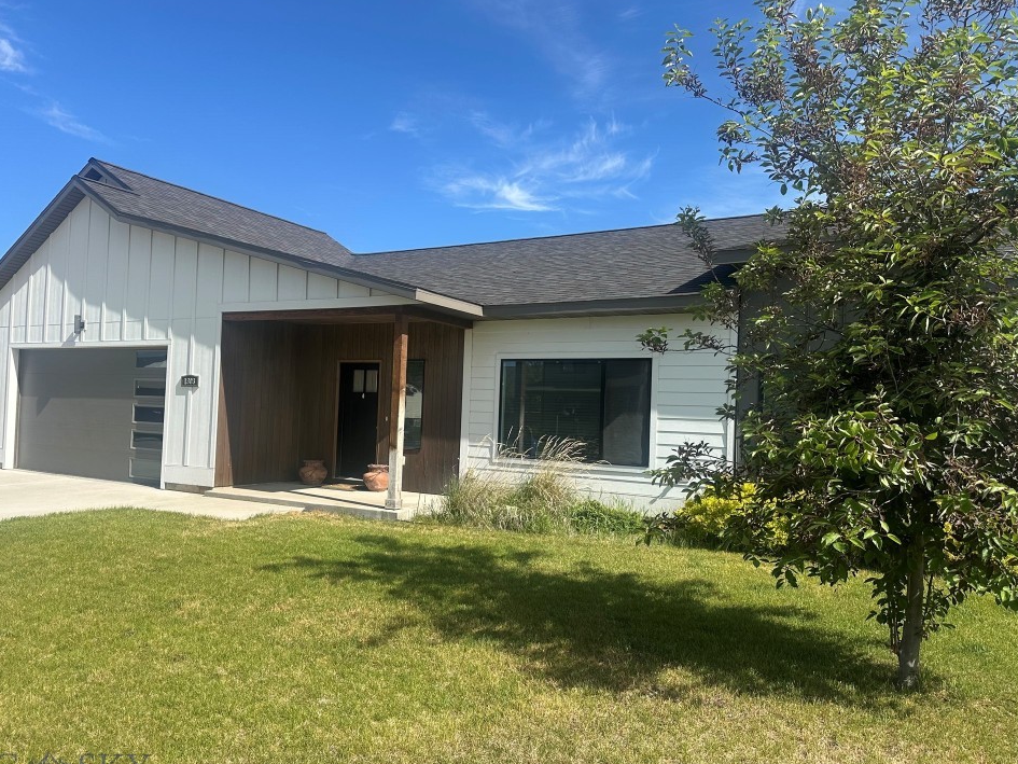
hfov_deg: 67.3
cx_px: 493
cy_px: 401
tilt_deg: +2.4
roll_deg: -3.3
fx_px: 765
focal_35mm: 26
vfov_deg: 53.1
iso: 80
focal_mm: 6.86
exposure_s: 1/3597
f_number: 1.78
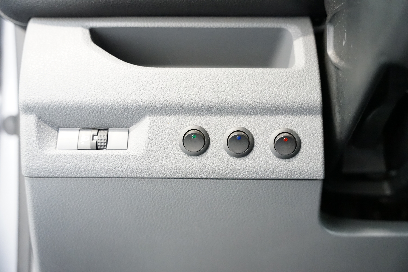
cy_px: 136
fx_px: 466
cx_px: 204
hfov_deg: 47.3
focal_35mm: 41
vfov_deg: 32.6
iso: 6400
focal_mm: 41.1
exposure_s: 1/40
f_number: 2.8
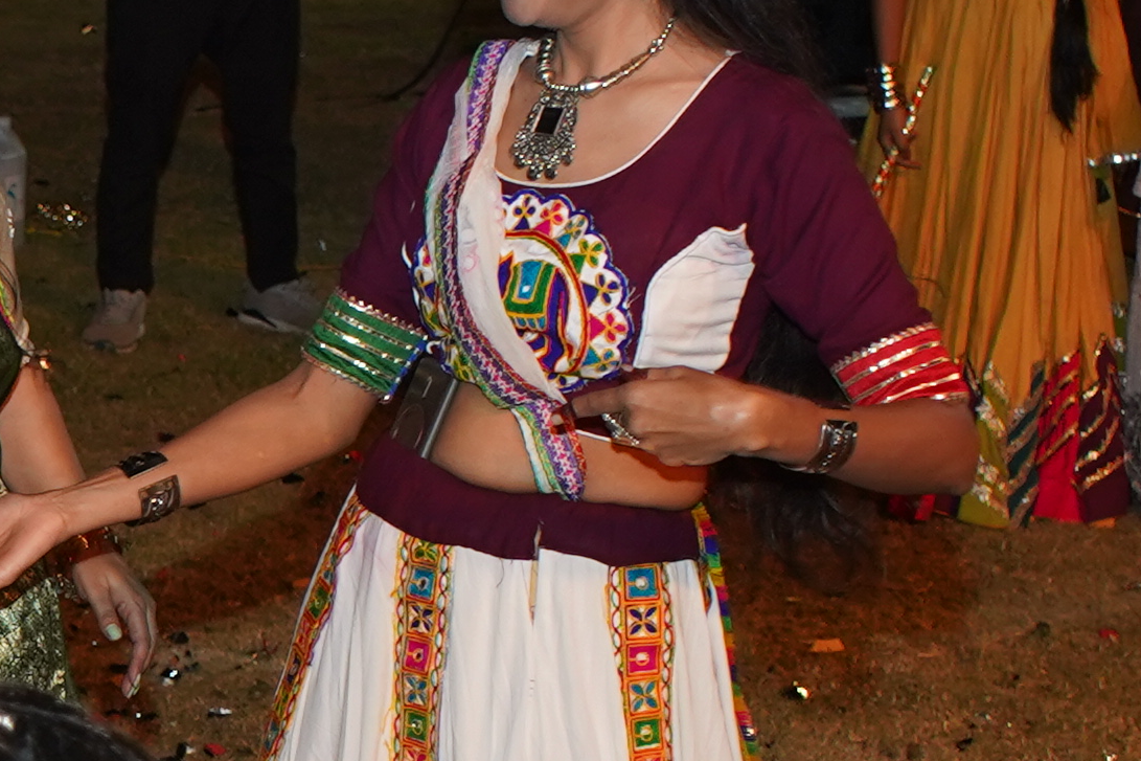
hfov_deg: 13.0
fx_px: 4880
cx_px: -241
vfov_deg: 8.9
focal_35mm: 154
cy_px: 577
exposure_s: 1/125
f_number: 5.6
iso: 800
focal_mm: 28
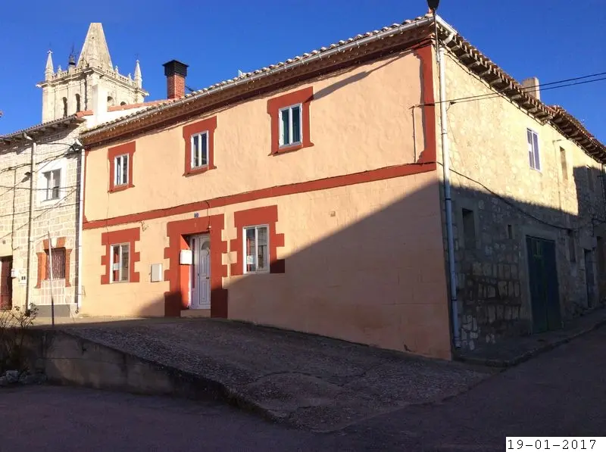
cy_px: 226
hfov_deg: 55.4
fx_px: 577
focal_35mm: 33
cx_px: 303
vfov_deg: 42.8
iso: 32
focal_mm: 3.3
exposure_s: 1/1167
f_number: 2.4
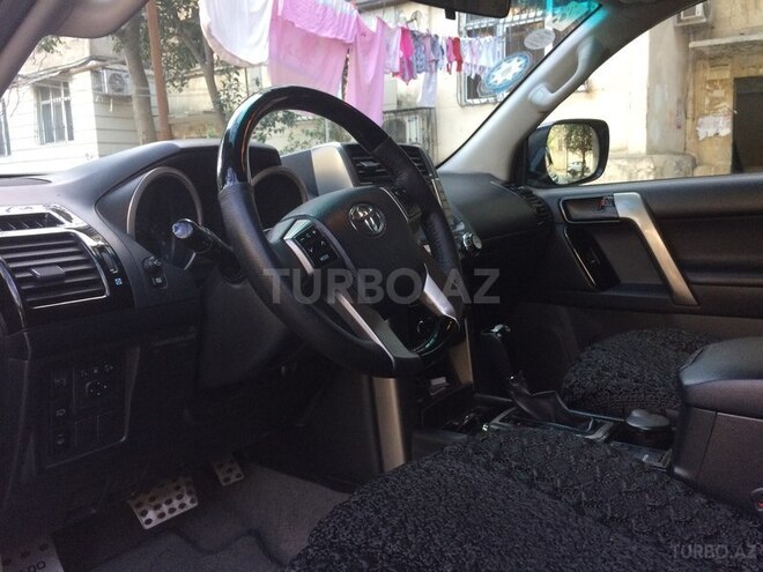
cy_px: 286
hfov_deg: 61.7
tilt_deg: -10.2
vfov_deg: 48.2
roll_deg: +2.3
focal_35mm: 29
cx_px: 382
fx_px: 639
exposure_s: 1/33
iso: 80
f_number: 2.2
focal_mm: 4.15
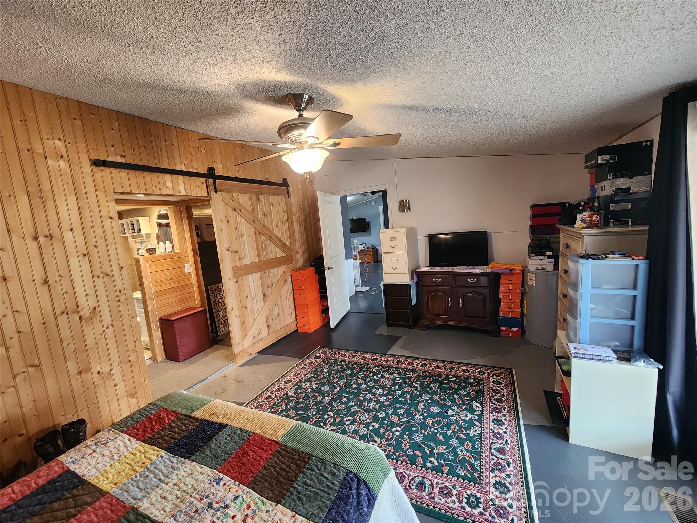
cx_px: 348
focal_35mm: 13
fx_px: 262
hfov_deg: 106.2
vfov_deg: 89.9
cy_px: 262
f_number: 2.2
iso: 320
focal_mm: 2.2
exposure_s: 1/60
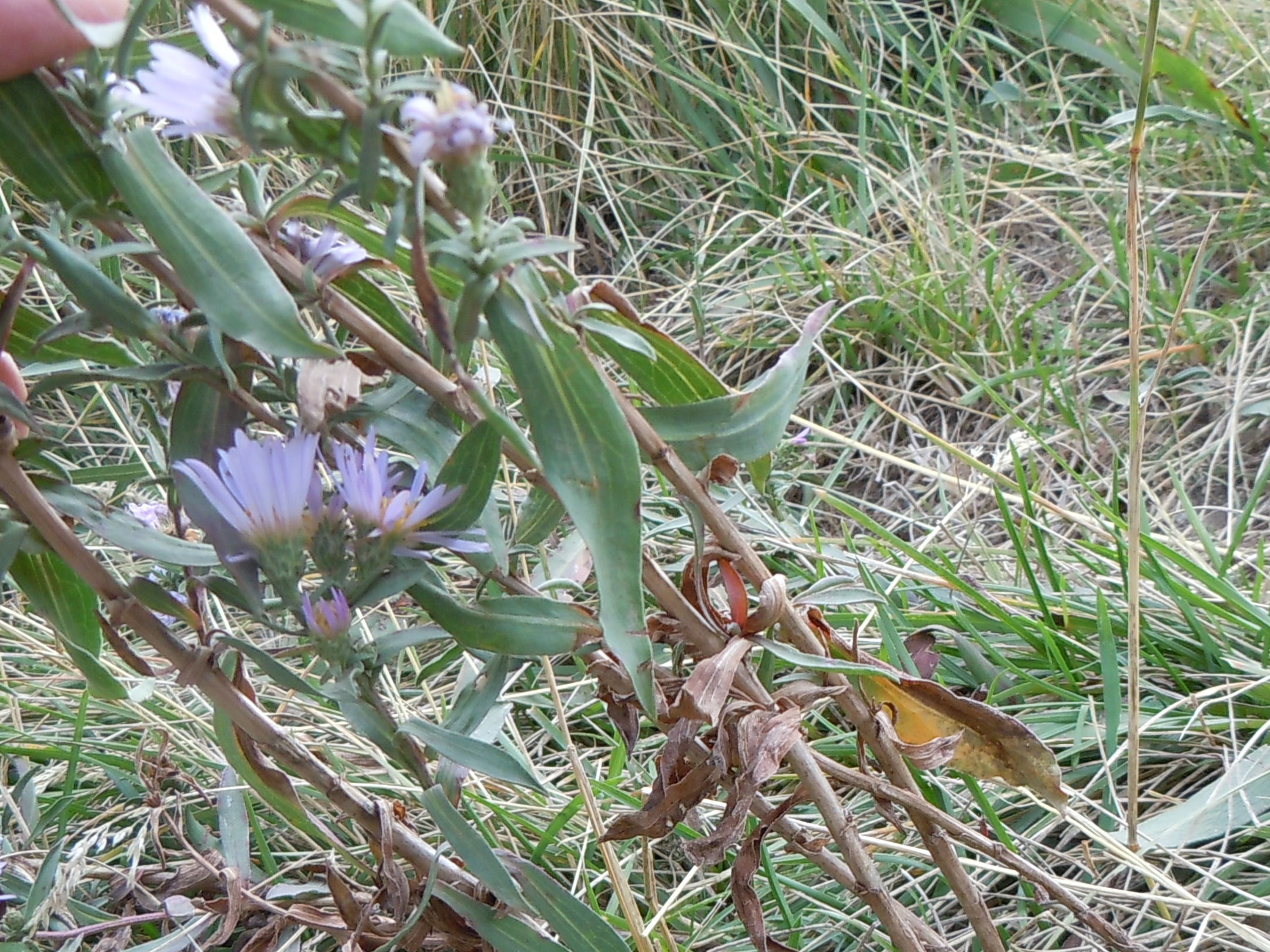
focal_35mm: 60
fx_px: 2201
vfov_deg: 23.8
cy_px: 831
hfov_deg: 32.2
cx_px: 681
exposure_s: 1/80
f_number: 3.5
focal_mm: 5.4
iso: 100
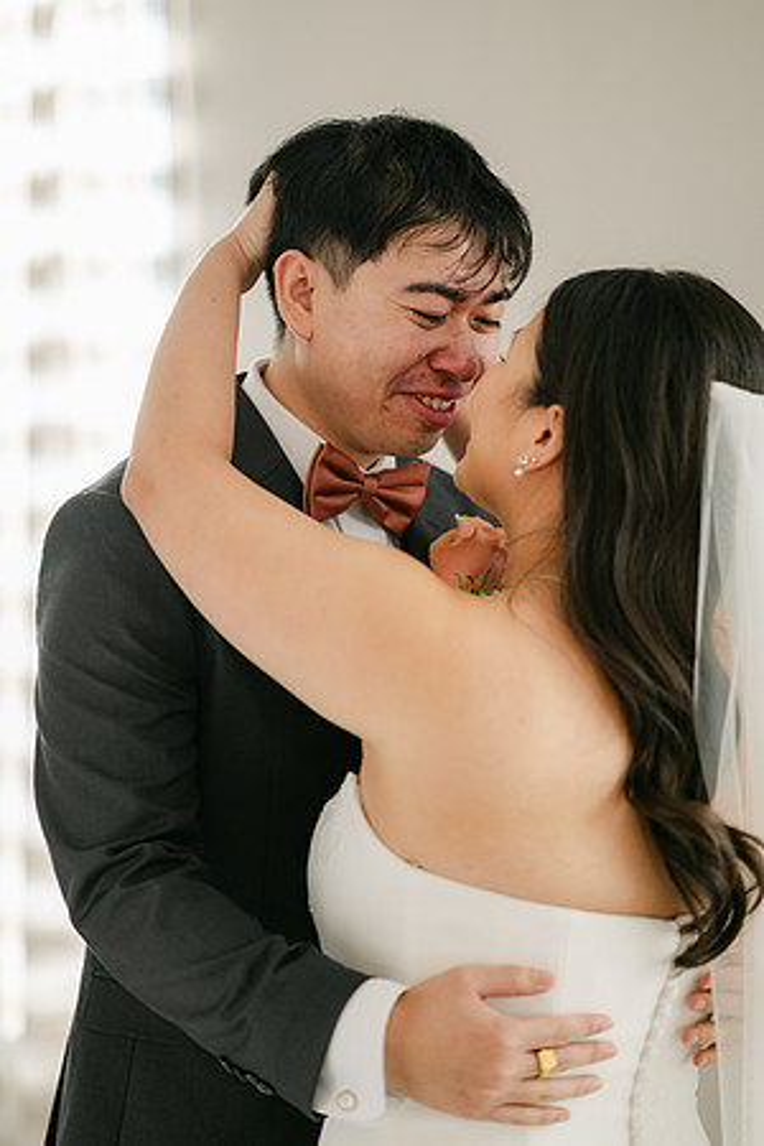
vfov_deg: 23.9
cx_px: 382
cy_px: 573
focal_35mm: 85
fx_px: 2706
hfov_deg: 16.1
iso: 100
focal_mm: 85
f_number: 1.8
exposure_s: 1/160
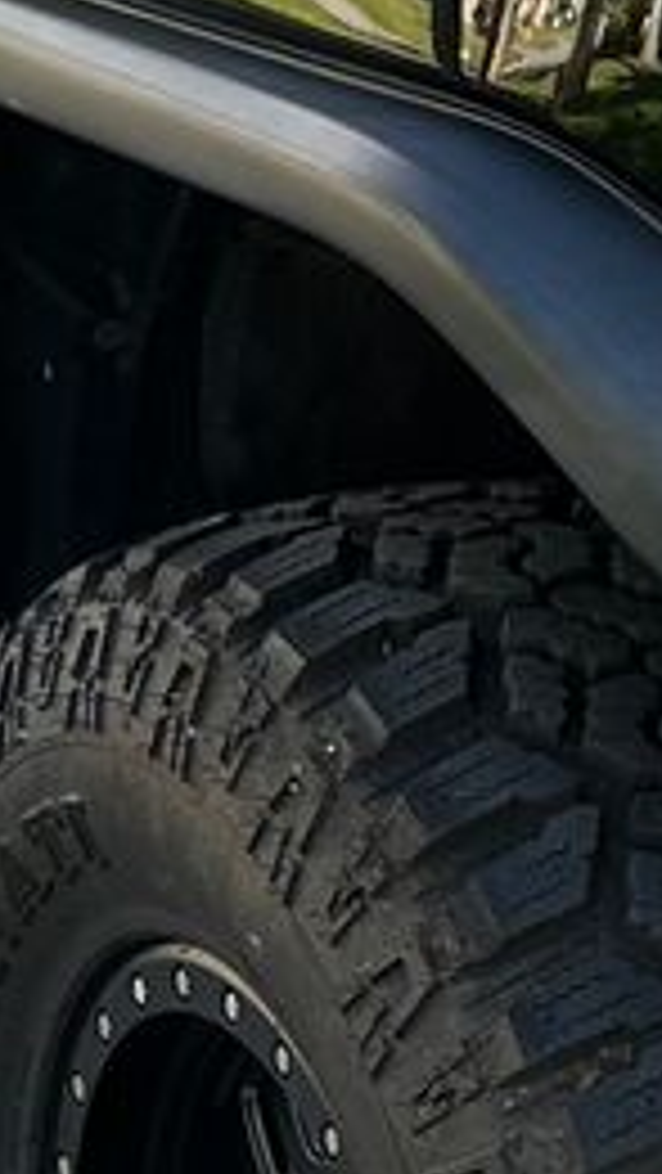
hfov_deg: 7.2
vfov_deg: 13.4
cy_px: 351
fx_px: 4988
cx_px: 1428
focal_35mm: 160
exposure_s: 1/414
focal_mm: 6.86
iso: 80
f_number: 1.78
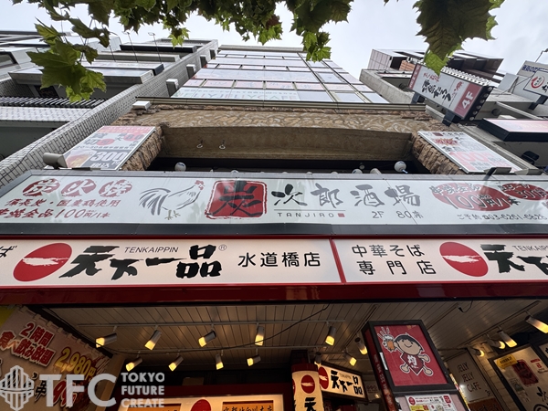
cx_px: 274
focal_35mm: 14
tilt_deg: +49.3
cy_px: 206
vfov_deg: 85.7
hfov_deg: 102.1
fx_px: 222
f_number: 2.2
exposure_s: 1/438
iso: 40
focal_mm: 2.22
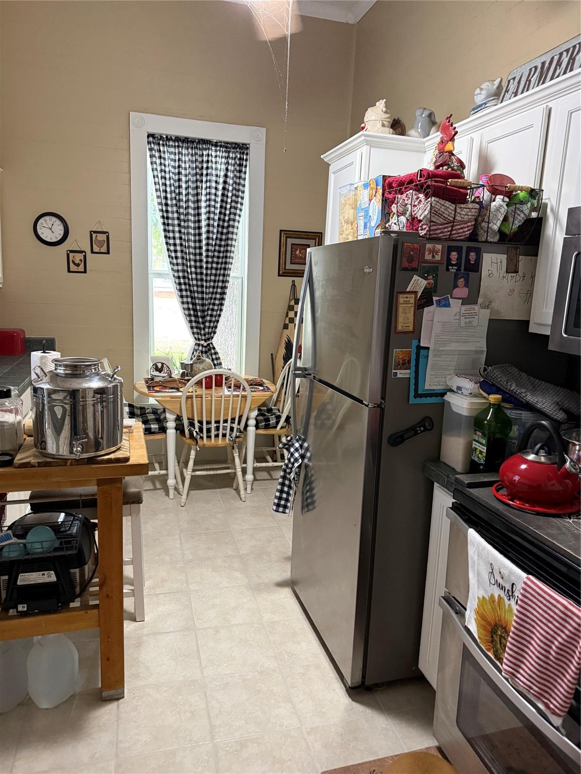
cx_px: 290
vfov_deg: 71.6
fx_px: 537
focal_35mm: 24
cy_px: 387
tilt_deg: -11.9
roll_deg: -2.5
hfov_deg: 56.8
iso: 640
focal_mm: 6.76
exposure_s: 1/60
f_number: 1.78
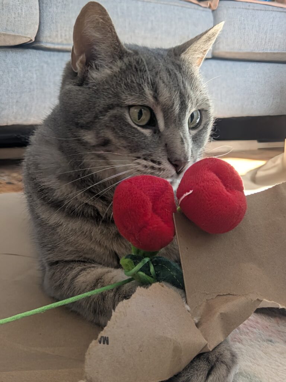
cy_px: 191
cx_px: 143
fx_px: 297
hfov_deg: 51.4
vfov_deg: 65.3
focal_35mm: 27
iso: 61
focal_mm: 4.38
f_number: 1.73
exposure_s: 1/120
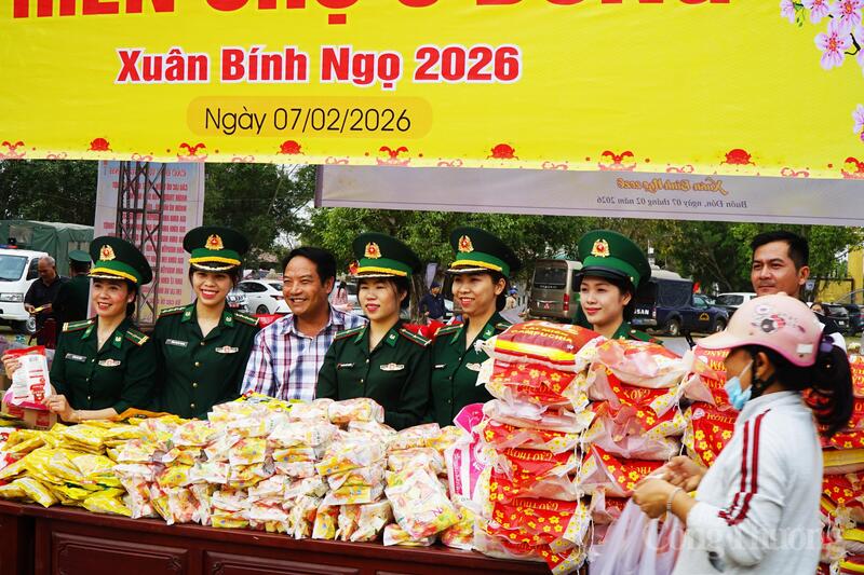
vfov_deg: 24.6
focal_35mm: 55
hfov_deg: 36.3
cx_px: 432
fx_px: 1320
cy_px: 288
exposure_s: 1/100
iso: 100
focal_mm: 37
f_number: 9
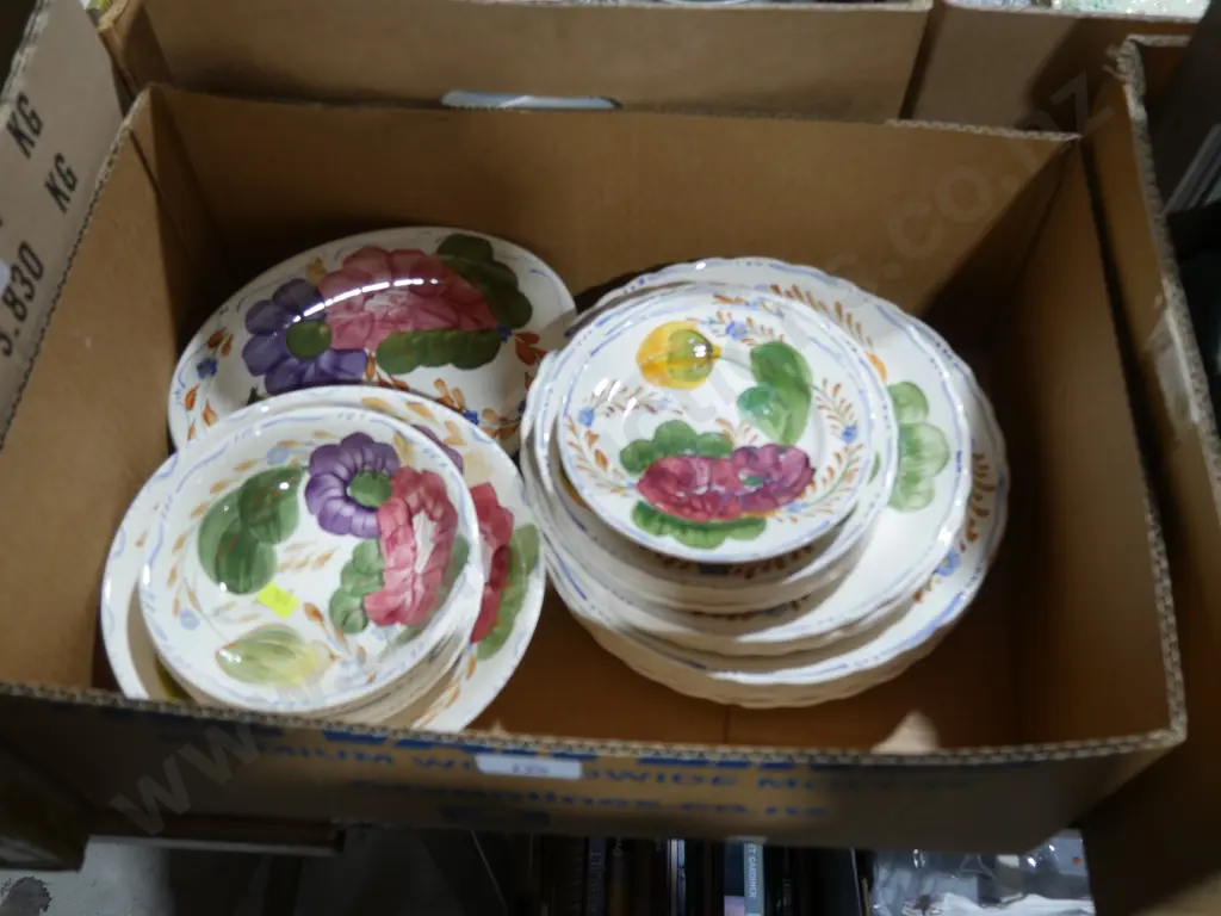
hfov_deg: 54.0
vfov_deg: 41.8
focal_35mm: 34
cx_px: 610
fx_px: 1199
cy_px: 458
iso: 320
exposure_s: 1/60
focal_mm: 17
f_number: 4
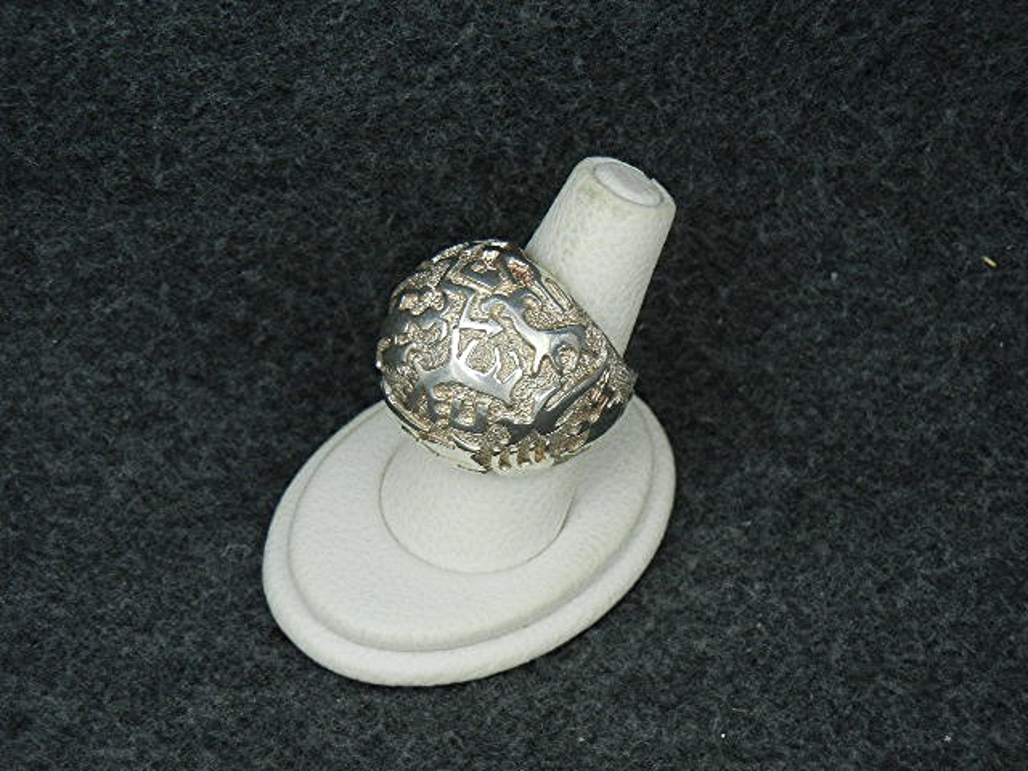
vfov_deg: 14.5
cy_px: 386
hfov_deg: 19.3
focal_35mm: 102
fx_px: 3029
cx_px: 514
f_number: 4.5
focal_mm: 18.3
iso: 200
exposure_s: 1/7.2
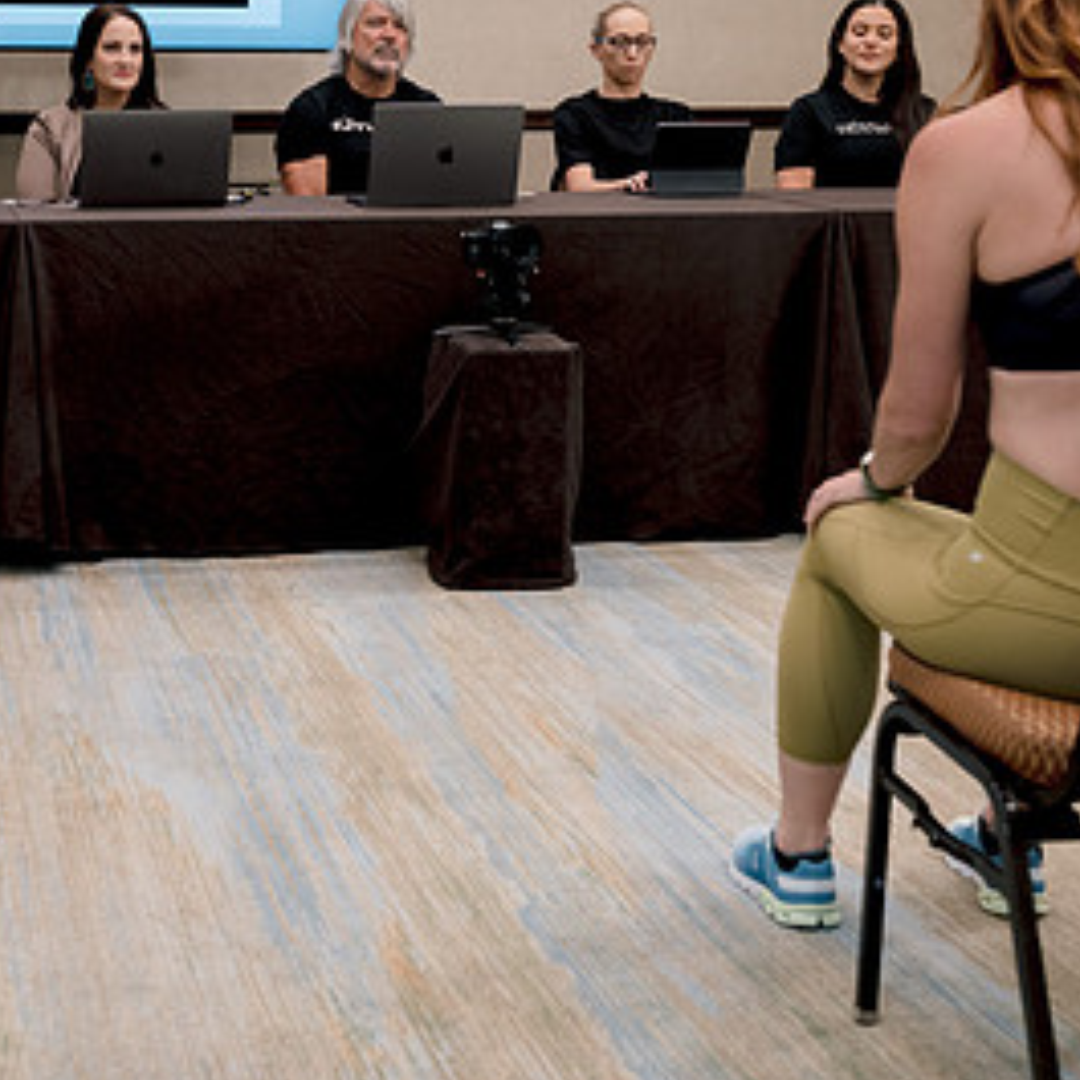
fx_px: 2294
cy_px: 328
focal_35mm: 65
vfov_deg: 26.3
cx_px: 245
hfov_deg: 26.1
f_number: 4
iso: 800
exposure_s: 1/160
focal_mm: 35
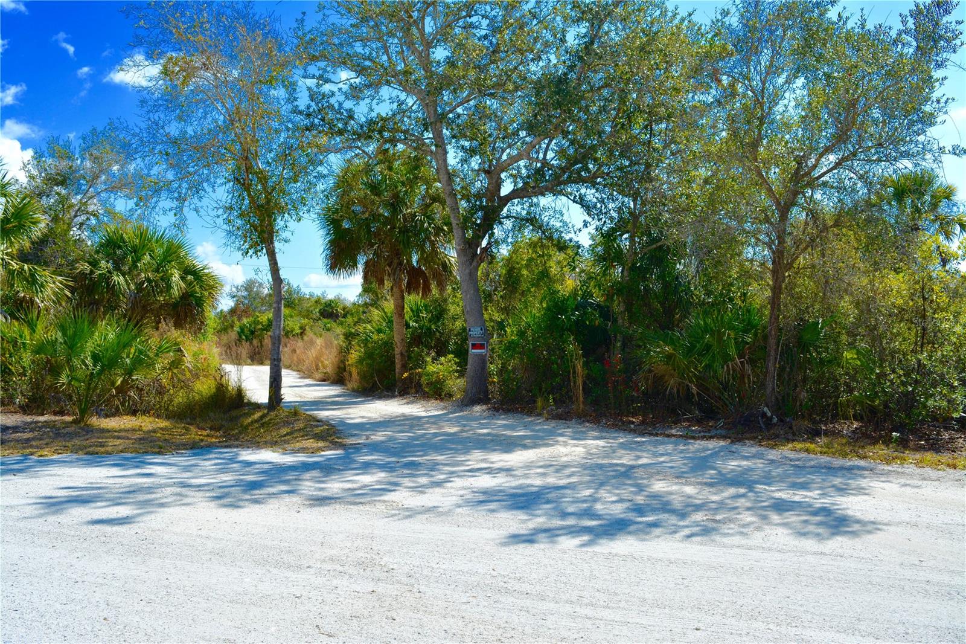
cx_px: 483
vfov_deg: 43.6
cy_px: 322
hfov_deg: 61.9
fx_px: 805
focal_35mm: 30
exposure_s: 1/320
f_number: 9
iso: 100
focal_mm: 20
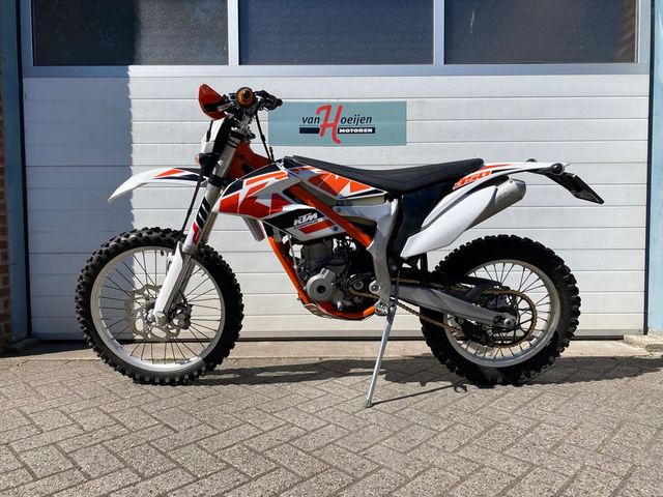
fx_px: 498
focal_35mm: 26
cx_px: 332
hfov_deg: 67.3
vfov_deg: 53.1
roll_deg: -0.1
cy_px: 248
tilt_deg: -3.5
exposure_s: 1/3846
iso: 32
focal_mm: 4.25
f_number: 1.8
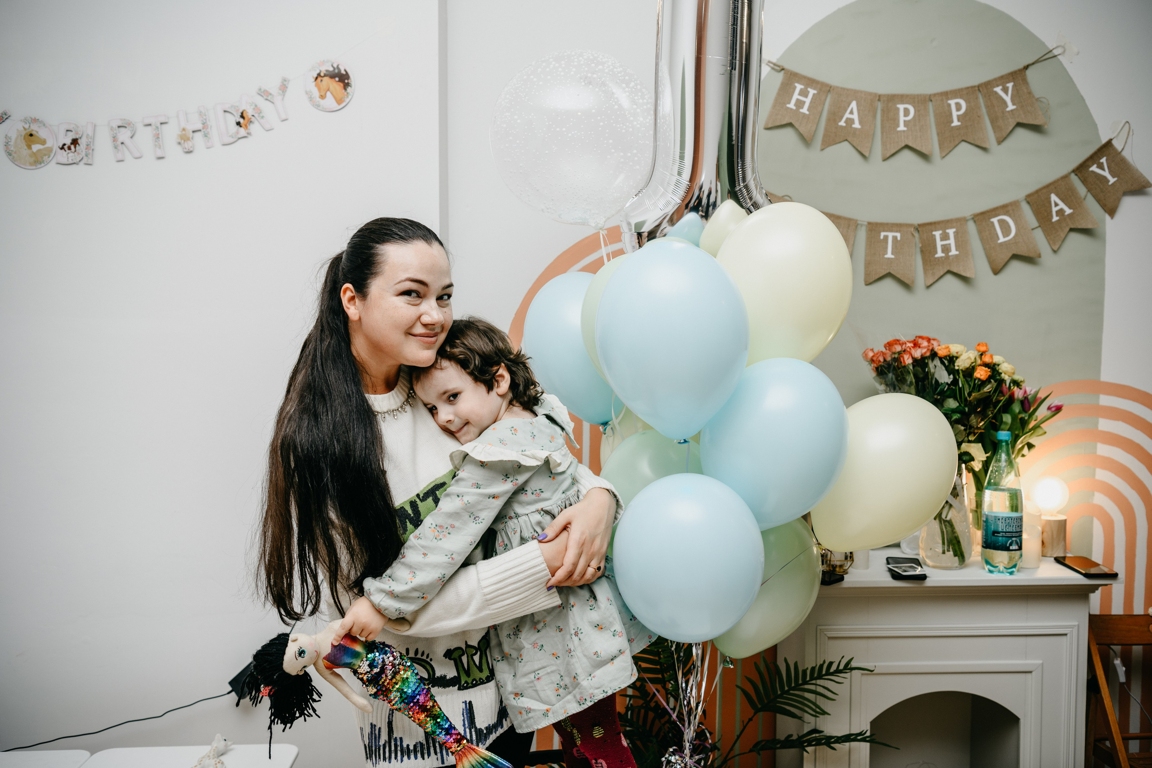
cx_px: 576
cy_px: 384
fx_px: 1014
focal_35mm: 32
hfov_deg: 59.2
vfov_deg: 41.5
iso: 125
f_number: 3.5
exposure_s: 1/160
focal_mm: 31
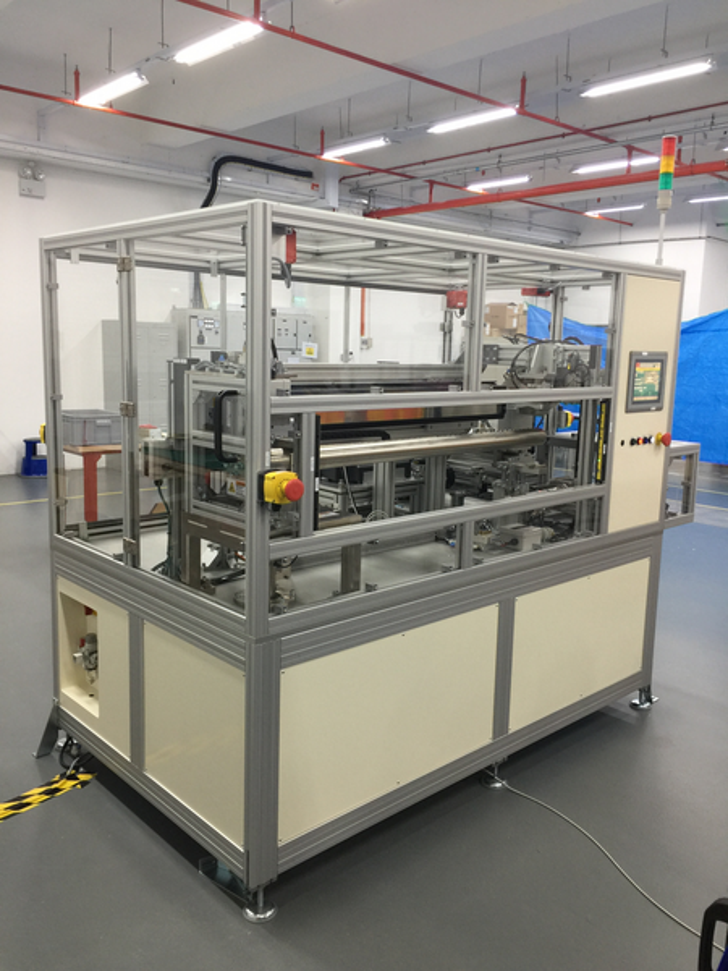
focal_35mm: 29
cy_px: 486
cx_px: 364
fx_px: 813
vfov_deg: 61.7
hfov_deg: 48.2
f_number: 2.2
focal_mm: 4.15
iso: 40
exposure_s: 1/17
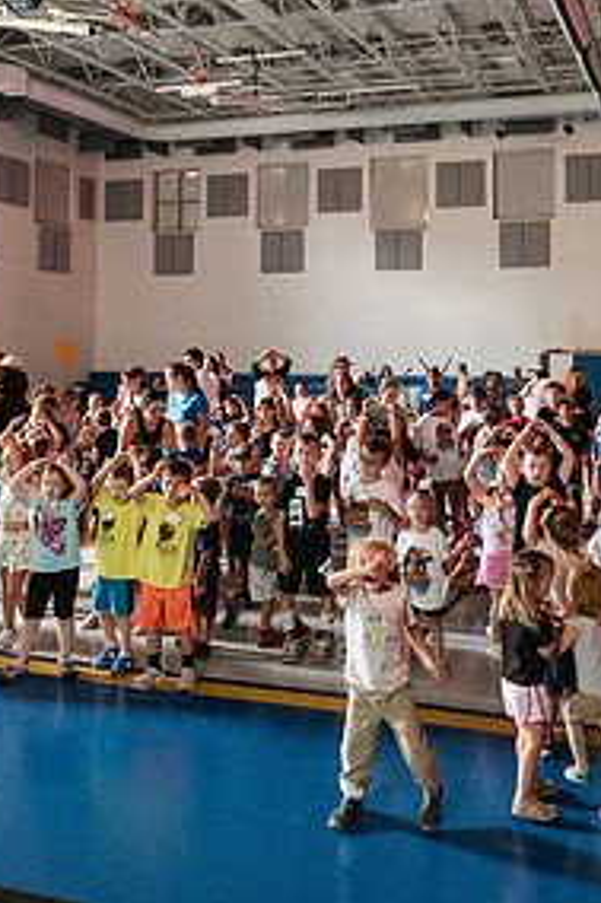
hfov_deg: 34.6
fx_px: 953
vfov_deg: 49.8
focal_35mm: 38
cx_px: 418
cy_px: 299
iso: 18000
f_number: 4
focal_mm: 17.5
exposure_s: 1/60
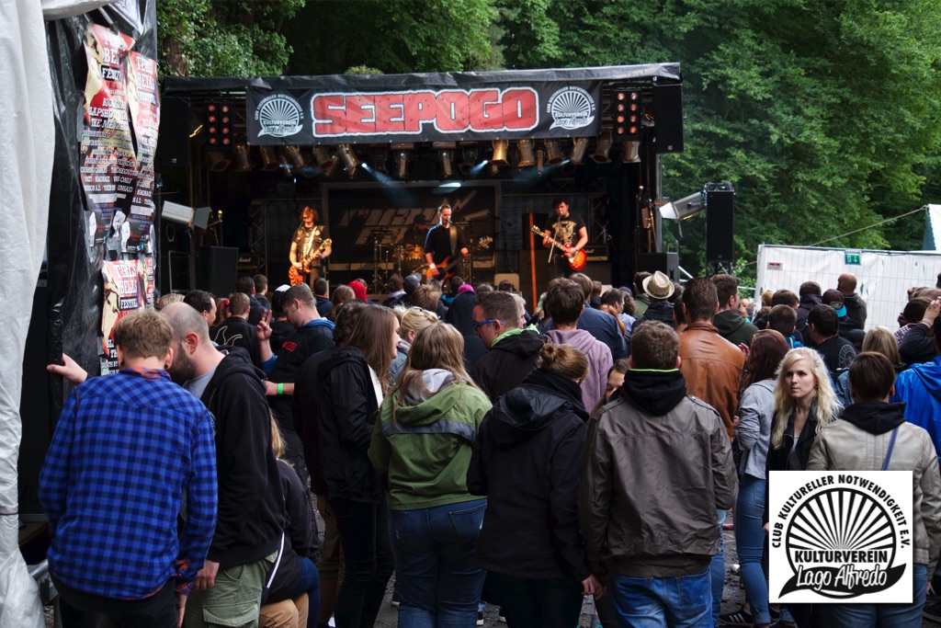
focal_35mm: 63
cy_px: 314
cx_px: 470
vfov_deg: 21.6
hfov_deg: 31.9
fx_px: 1647
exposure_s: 1/200
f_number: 4.5
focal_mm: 63
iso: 2000
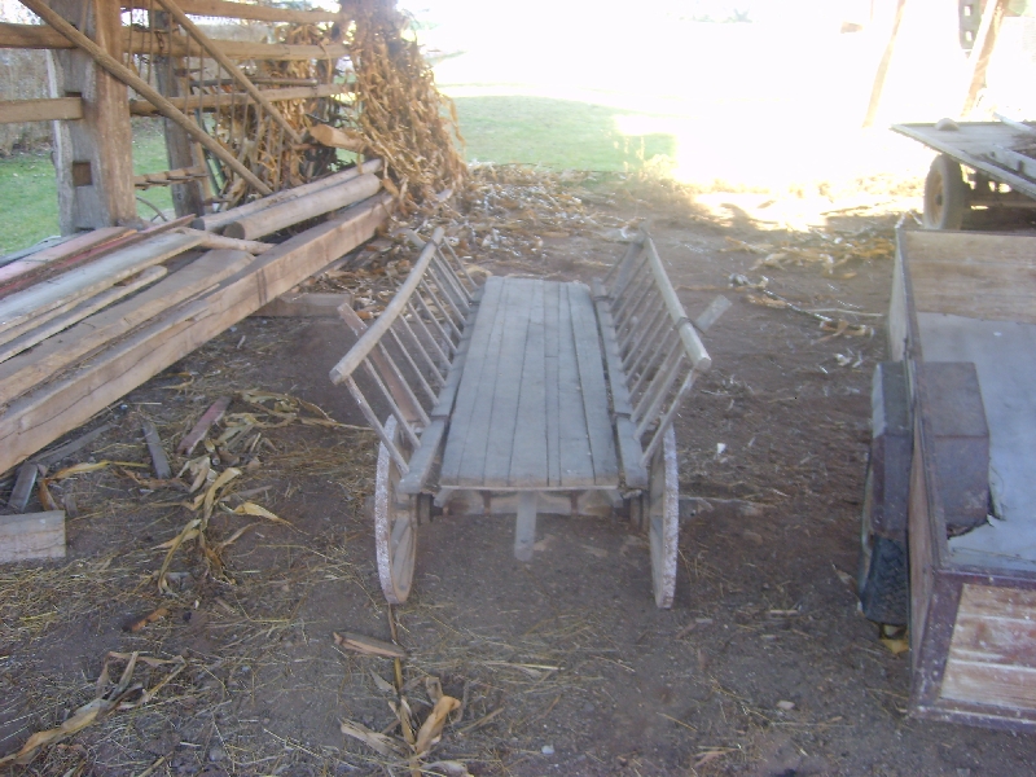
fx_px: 1047
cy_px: 388
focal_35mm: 35
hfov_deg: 52.6
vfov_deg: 40.7
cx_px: 518
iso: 82
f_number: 2.8
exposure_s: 1/30
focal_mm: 5.8
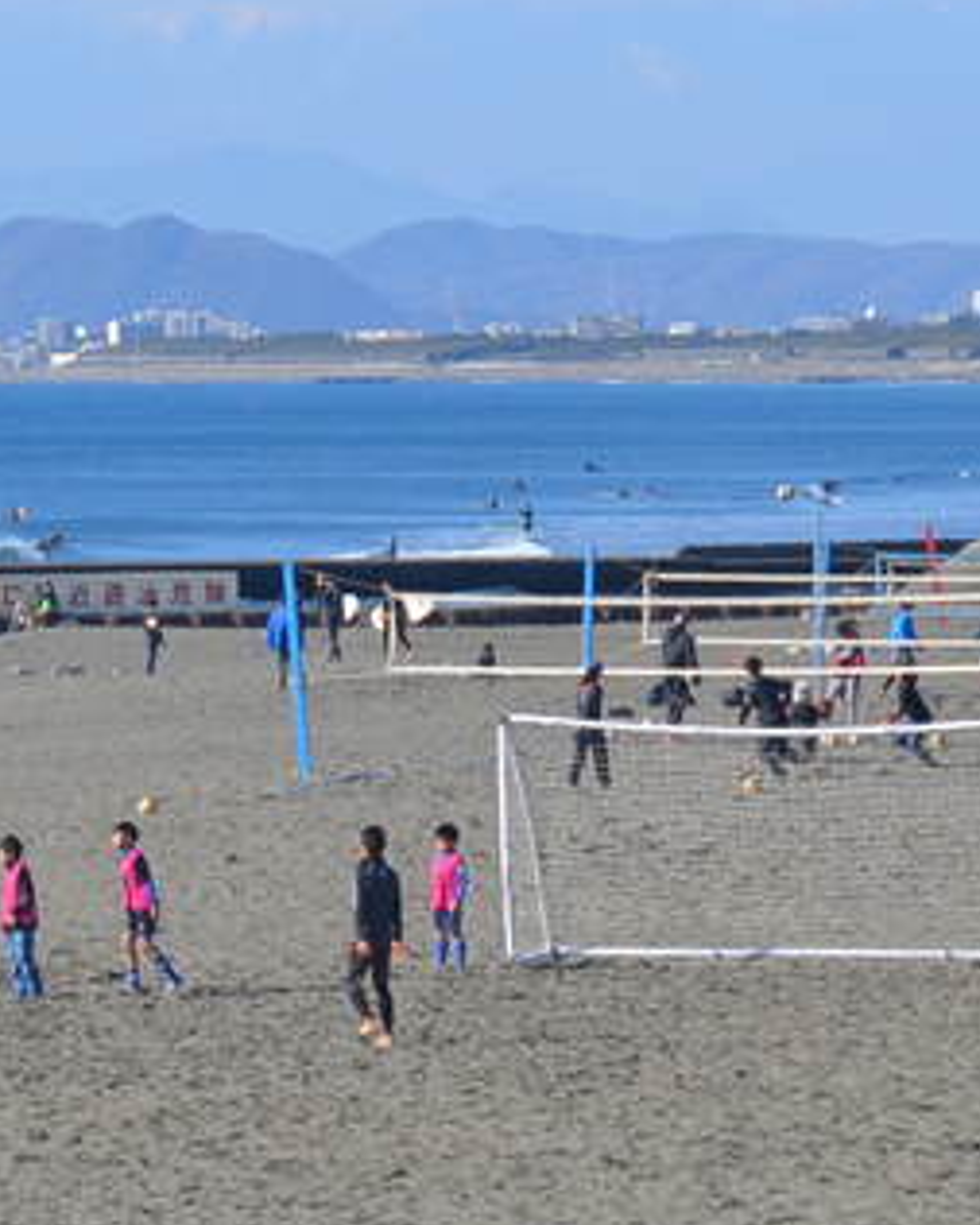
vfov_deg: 6.1
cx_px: 205
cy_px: 364
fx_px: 11560
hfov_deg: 4.9
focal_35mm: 319
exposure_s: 1/1600
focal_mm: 70
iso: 400
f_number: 6.3
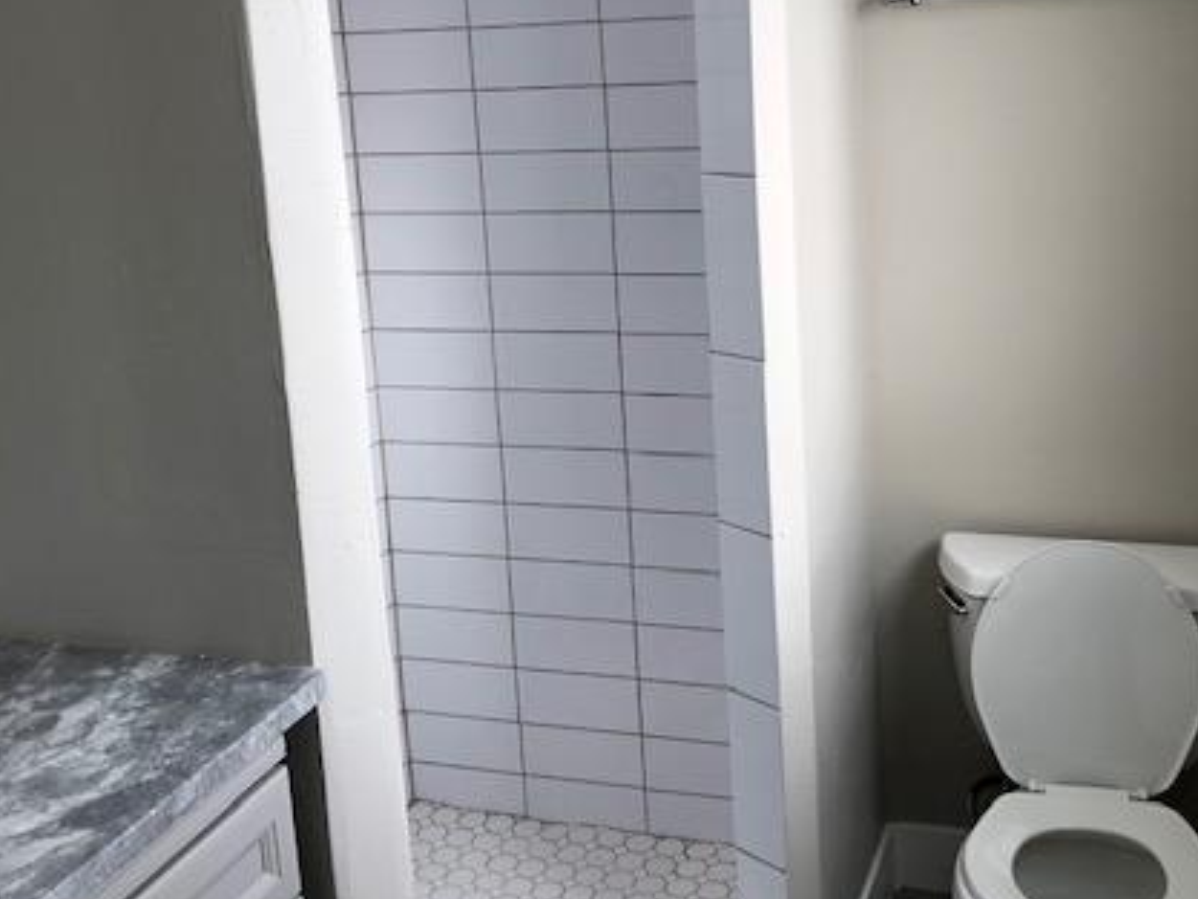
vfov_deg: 33.4
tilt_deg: -9.2
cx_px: 655
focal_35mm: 43
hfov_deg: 43.8
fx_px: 1489
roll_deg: +3.8
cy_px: 333
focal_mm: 4
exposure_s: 1/120
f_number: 1.8
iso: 20
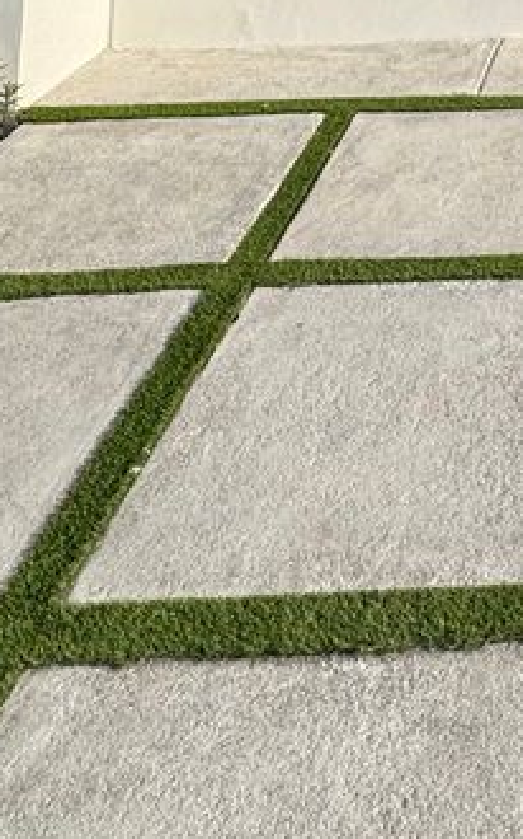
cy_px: -491
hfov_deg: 21.5
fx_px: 1233
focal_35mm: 54
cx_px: 688
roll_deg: +1.2
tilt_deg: +9.7
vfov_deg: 25.5
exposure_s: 1/1748
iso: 40
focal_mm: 2.22
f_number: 2.2
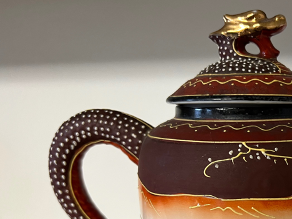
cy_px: 199
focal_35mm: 50
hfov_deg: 35.4
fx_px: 422
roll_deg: +0.7
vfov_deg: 28.0
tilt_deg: -13.5
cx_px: 276
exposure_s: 1/60
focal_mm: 5.7
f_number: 1.5
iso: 160
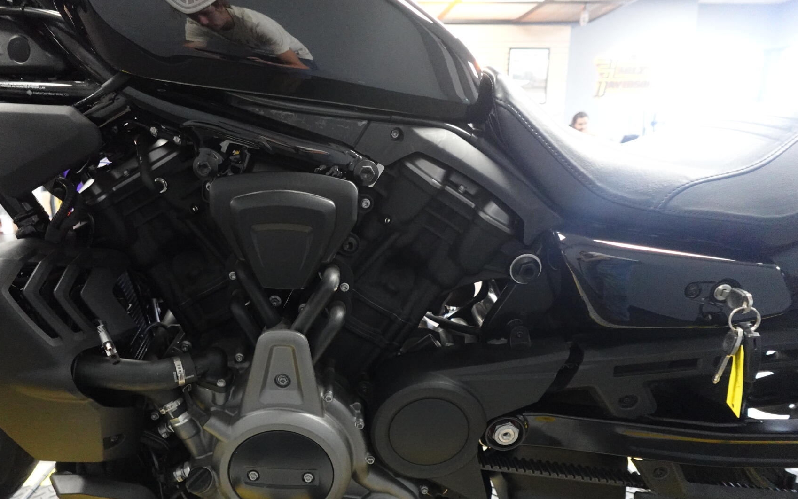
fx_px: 522
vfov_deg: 50.7
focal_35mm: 24
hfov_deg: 74.2
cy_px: 305
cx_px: 331
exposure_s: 1/80
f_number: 2
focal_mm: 7.6
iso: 3200
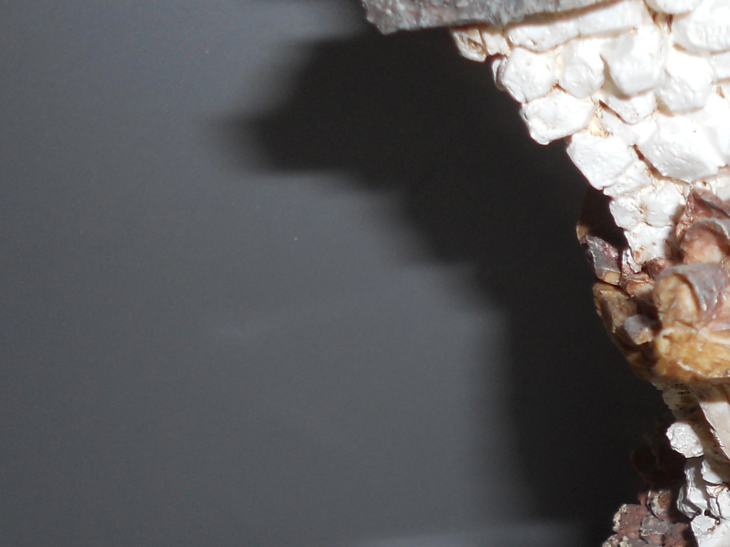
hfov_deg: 21.9
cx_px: 785
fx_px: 1792
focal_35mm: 85
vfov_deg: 17.0
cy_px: 541
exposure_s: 1/25
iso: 80
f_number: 8.8
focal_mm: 5.8
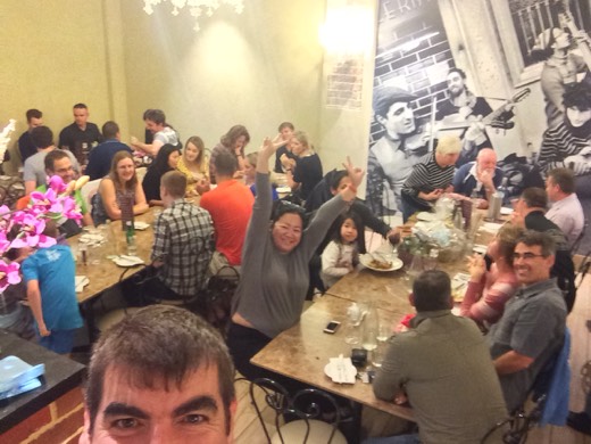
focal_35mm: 31
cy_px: 222
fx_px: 529
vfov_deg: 45.4
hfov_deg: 58.4
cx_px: 296
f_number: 2.4
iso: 400
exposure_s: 1/15
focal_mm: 2.15
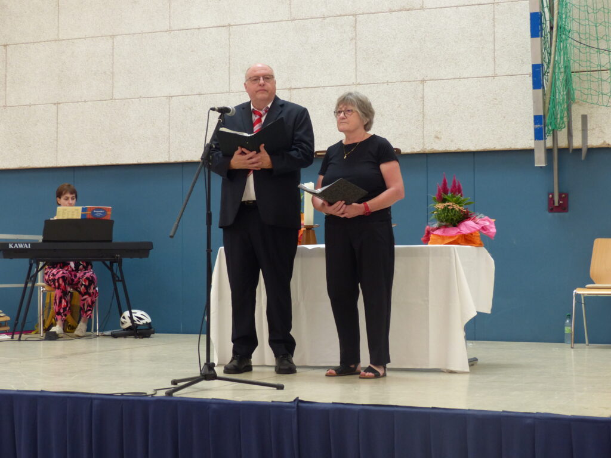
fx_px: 1218
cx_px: 306
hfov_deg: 28.2
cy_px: 229
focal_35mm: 69
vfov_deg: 21.3
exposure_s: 1/60
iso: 250
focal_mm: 12.5
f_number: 2.8
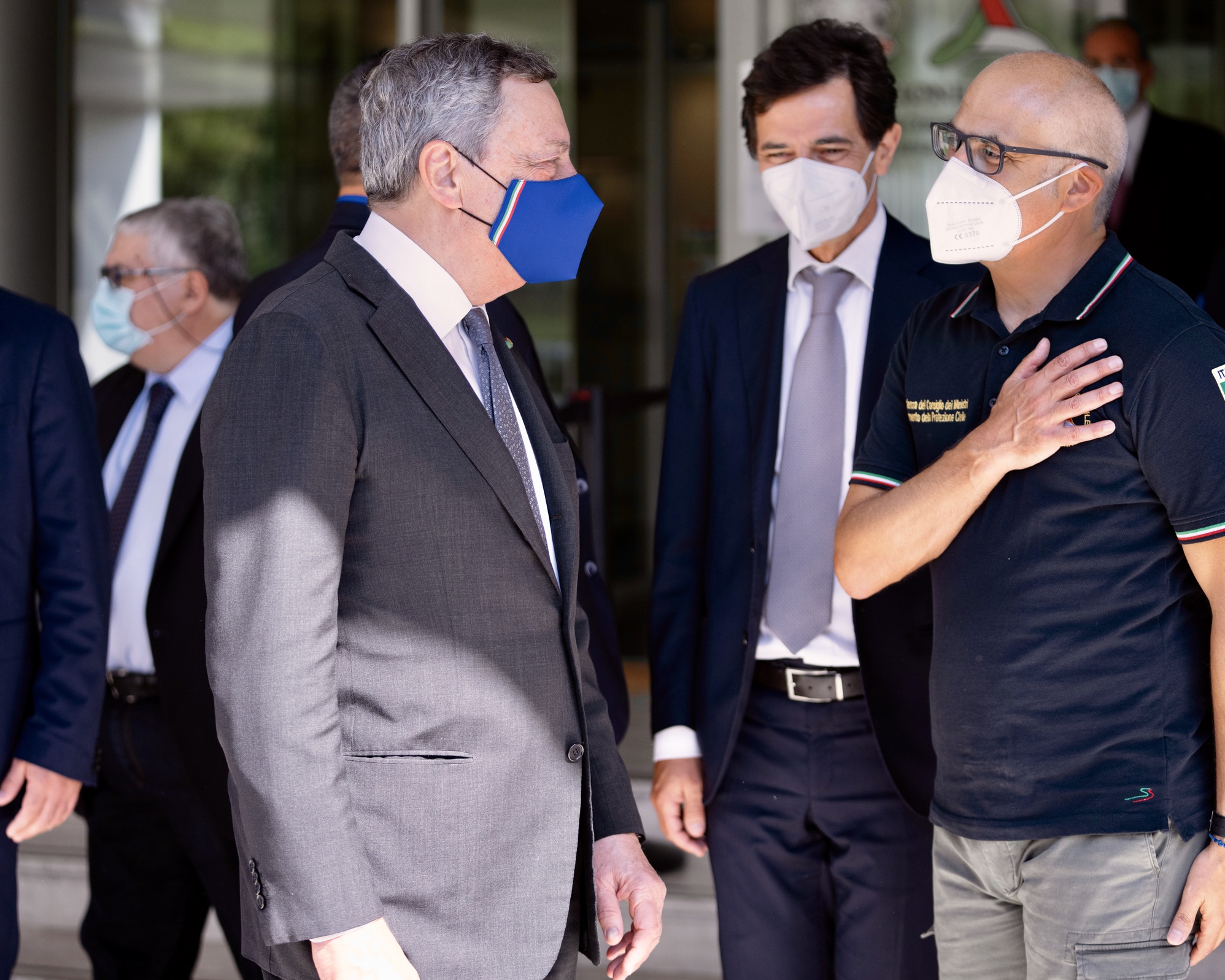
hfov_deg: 24.1
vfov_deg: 19.4
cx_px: 643
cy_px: 490
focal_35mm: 79
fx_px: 2864
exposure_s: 1/800
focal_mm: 70
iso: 320
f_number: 2.8
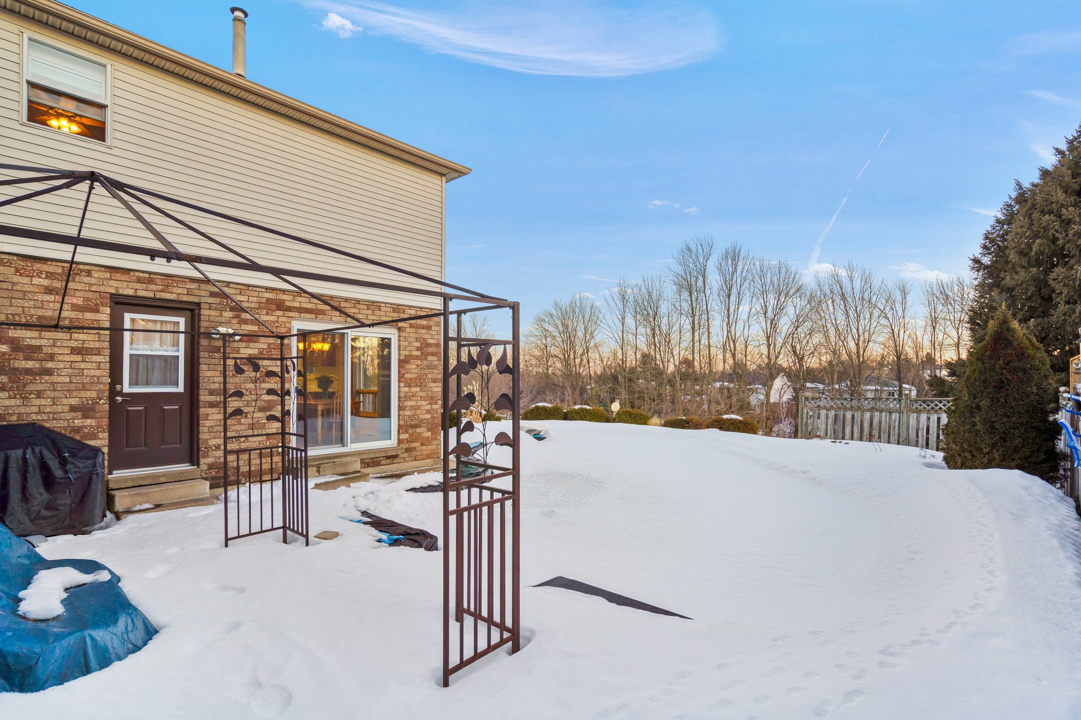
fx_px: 480
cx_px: 540
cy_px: 360
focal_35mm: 16
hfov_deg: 96.7
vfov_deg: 73.7
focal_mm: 16
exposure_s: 1/125
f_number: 5.6
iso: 640
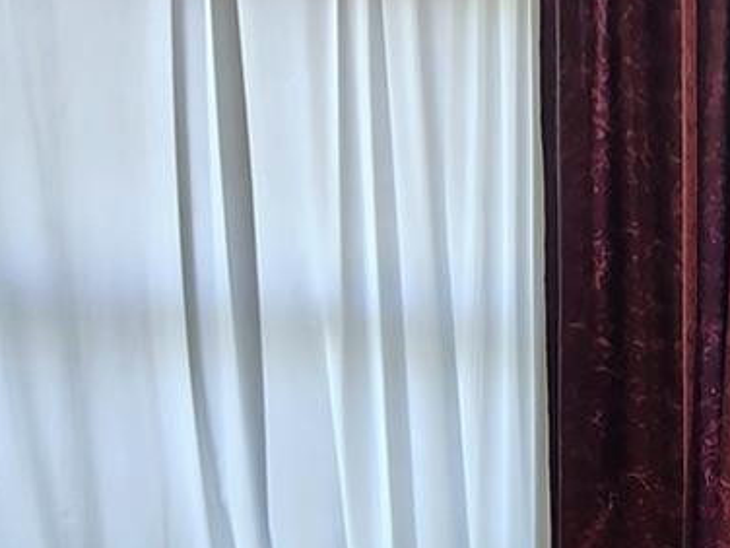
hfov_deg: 18.0
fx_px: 2151
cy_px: 803
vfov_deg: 13.7
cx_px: 947
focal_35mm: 102
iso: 716
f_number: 1.8
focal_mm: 5.56
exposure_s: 1/60
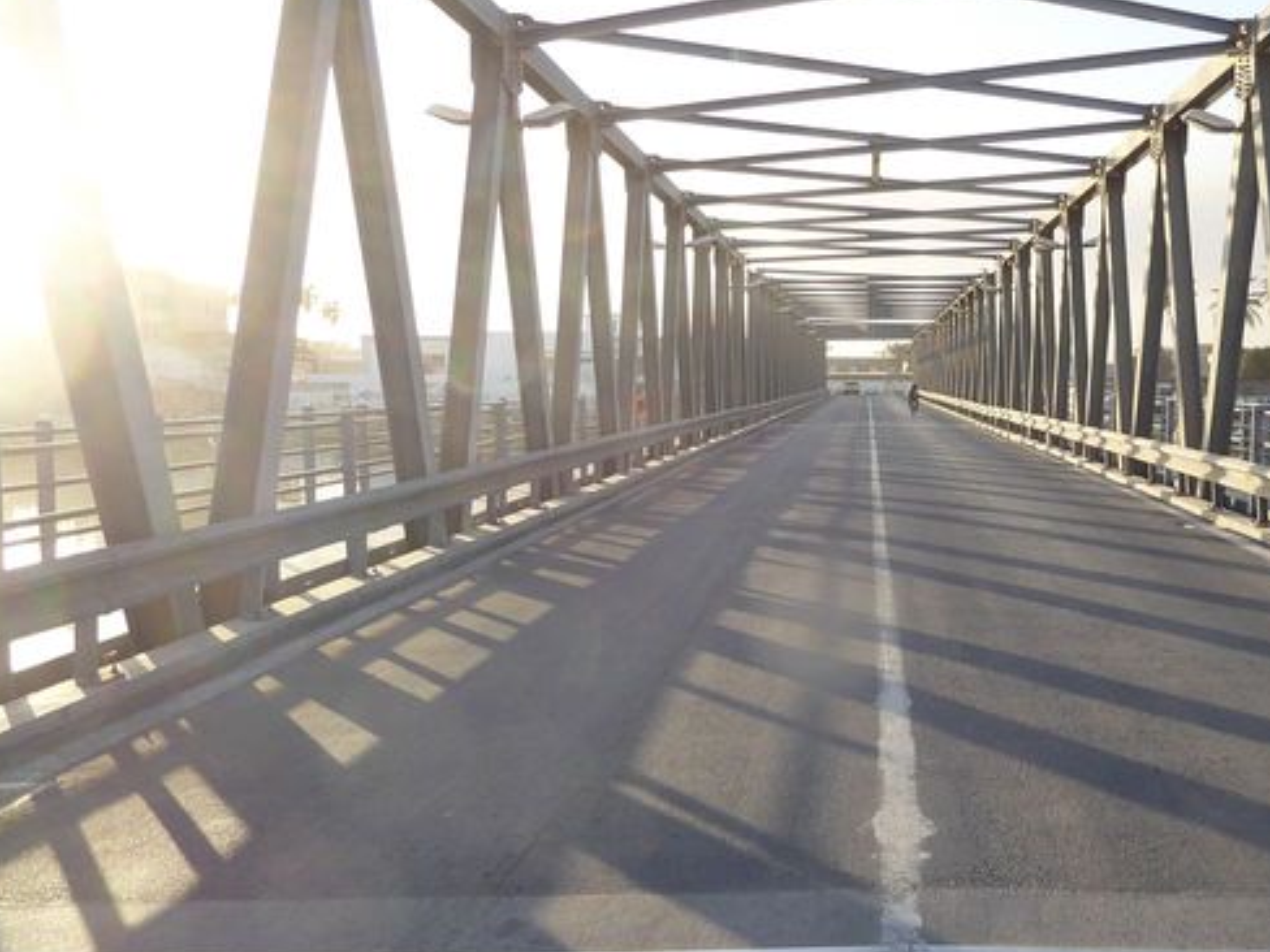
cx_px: 893
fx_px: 1504
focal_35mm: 41
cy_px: 494
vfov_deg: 35.1
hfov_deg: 44.8
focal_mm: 4.3
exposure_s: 1/320
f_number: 3.3
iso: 80
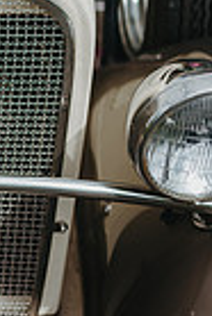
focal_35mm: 113
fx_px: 996
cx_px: -100
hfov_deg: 11.7
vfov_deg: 17.6
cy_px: -9
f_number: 1.4
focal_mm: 35
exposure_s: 1/6400
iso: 100
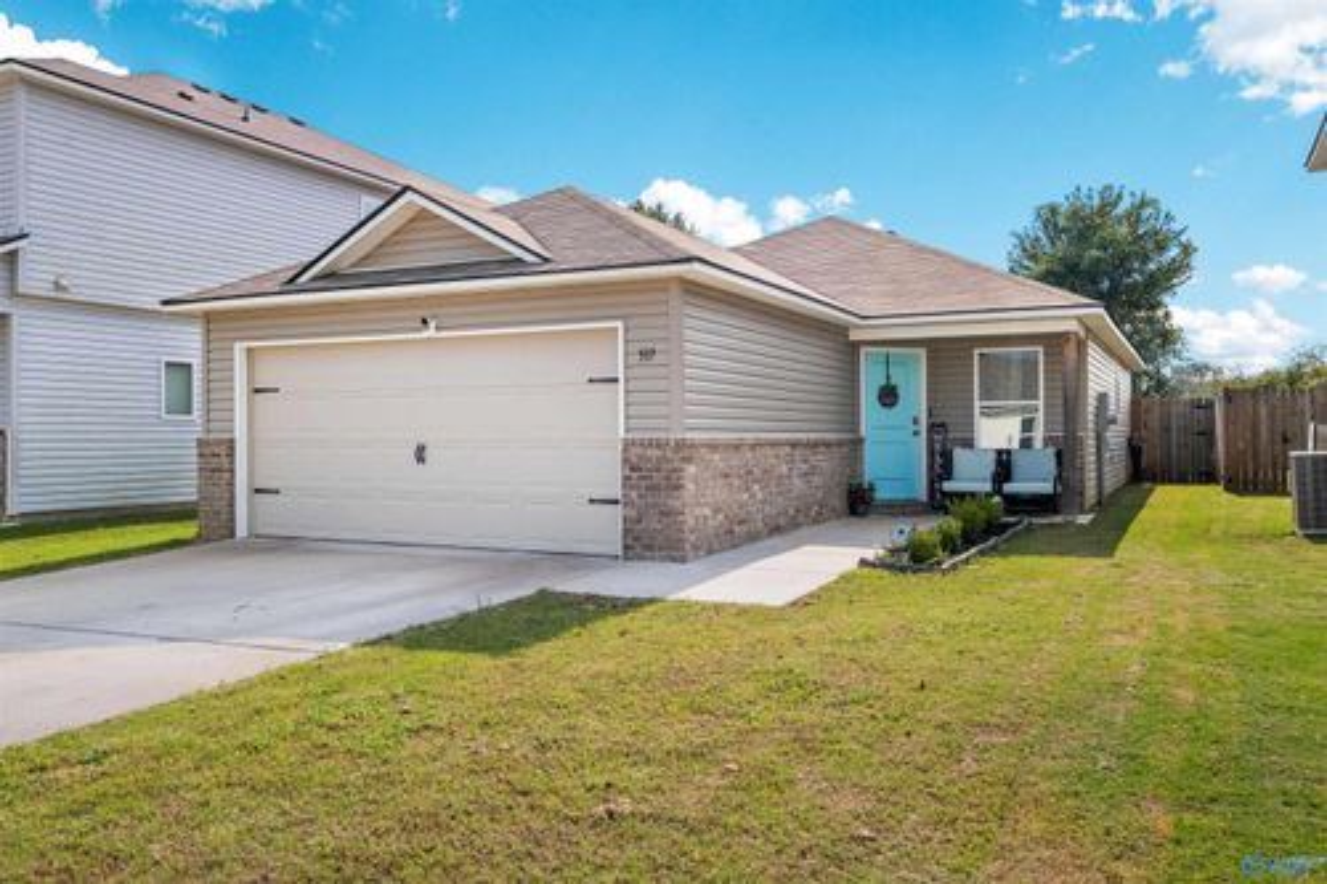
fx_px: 958
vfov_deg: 49.5
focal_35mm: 26
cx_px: 664
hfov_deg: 69.4
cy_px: 442
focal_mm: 17.4
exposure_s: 1/800
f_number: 7.1
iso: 640
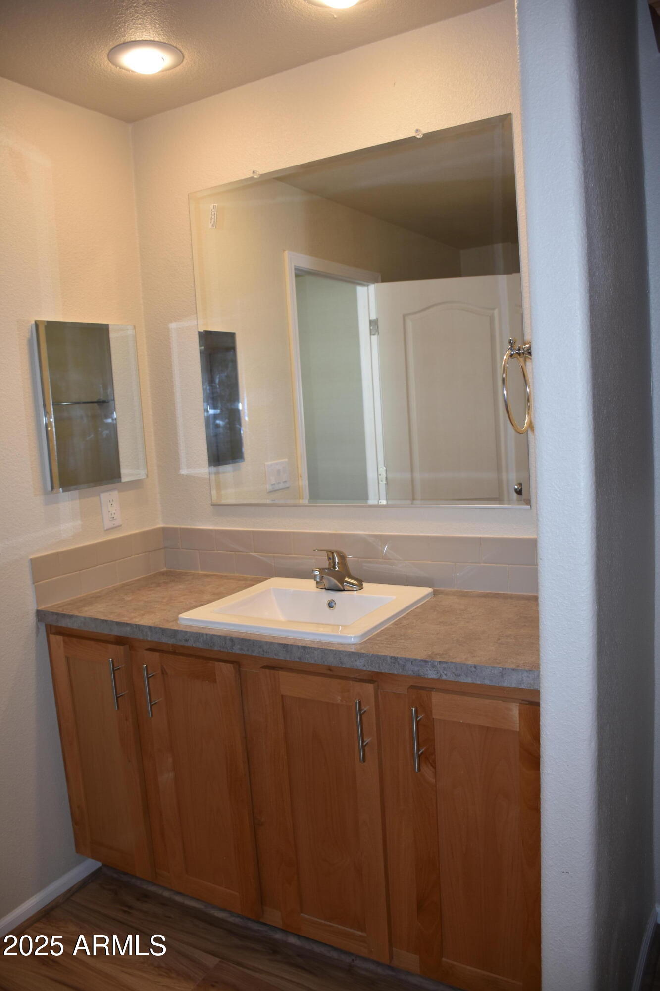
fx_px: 743
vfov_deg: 67.4
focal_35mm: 27
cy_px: 496
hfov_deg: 47.9
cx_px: 330
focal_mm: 18
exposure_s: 1/60
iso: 280
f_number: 4
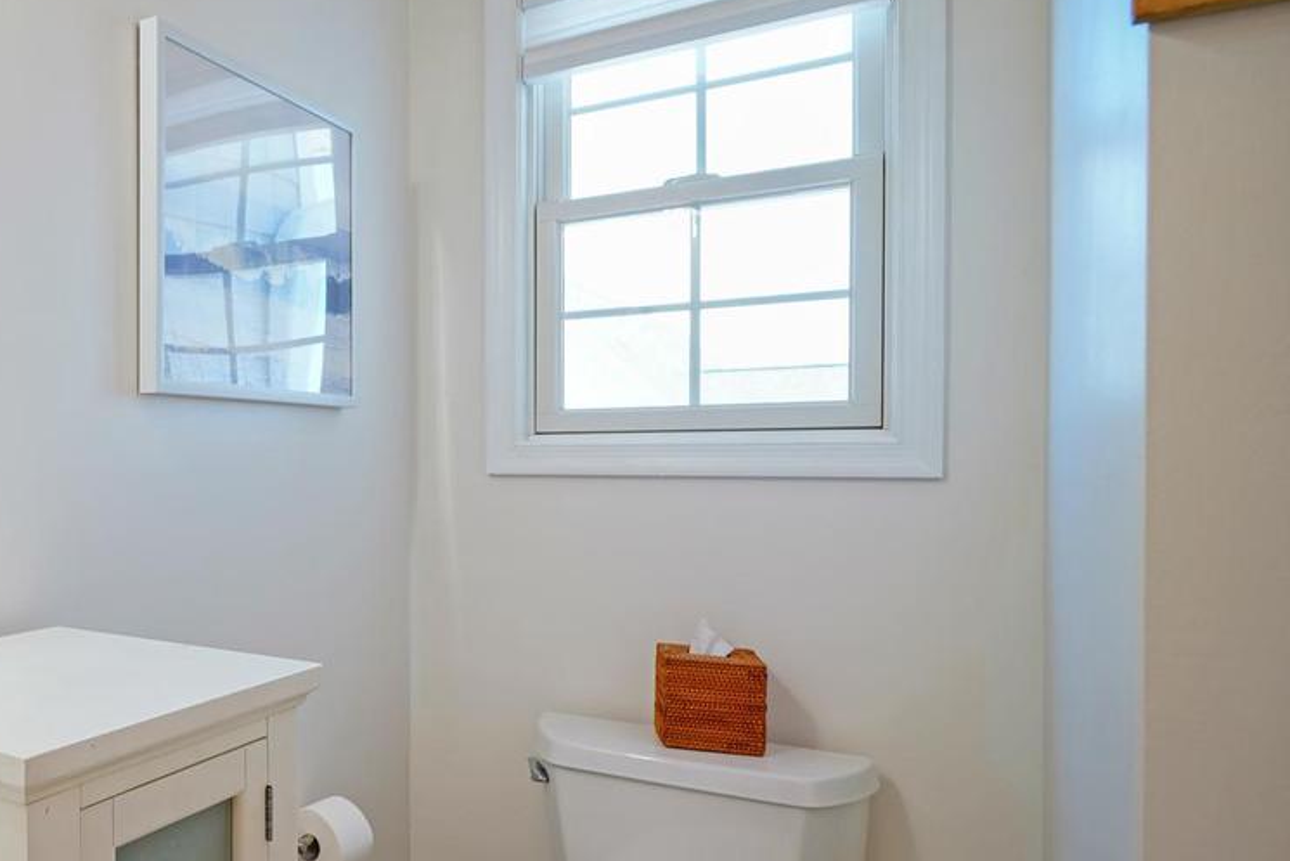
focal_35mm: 29
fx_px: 1039
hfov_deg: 54.7
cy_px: 473
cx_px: 113
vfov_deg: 44.9
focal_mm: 10
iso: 100
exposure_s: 1/30
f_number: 3.2
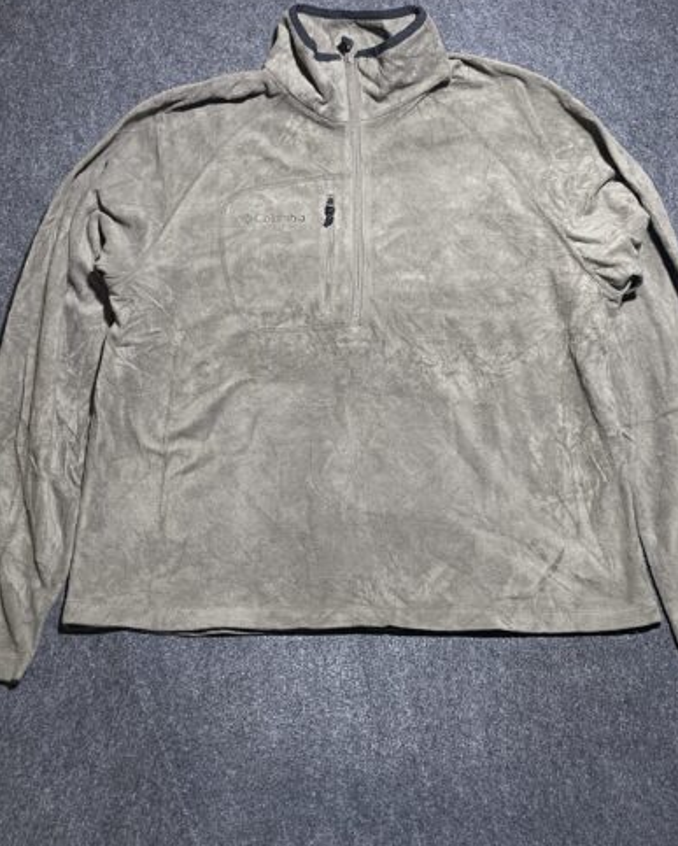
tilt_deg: -51.2
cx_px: 347
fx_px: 702
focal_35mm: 28
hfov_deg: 51.6
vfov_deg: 62.2
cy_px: 416
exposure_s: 1/50
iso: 125
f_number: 1.6
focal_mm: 4.2
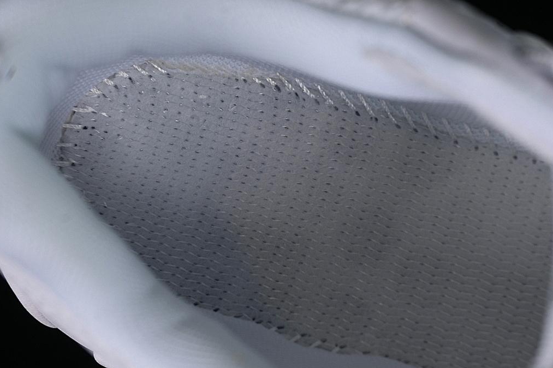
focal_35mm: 80
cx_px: 273
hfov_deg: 25.4
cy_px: 186
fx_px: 1229
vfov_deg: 17.1
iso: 160
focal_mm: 50
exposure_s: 1/60
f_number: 8
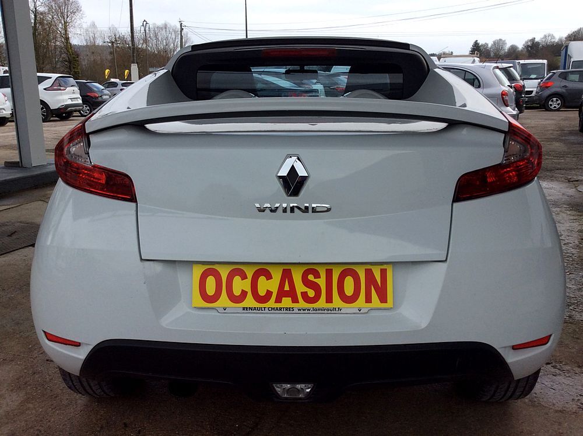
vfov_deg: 44.1
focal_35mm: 32
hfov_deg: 56.9
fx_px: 538
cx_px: 292
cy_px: 218
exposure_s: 1/457
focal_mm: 3.3
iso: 32
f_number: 2.4
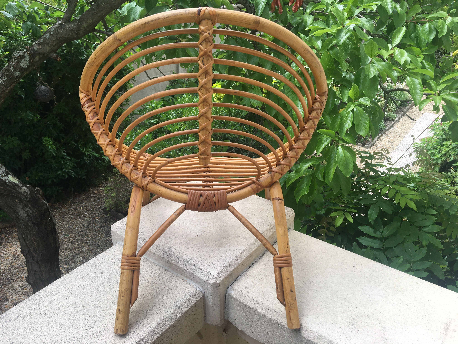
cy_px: 172
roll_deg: +1.3
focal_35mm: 29
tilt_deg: -26.6
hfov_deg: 61.7
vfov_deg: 48.2
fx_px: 384
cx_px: 229
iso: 25
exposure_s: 1/601
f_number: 2.2
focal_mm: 4.15
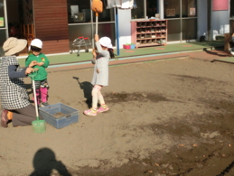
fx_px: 250
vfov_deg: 38.0
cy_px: 50
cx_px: 63
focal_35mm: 37
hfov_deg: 48.5
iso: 80
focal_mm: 4.24
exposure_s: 1/250
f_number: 7.9
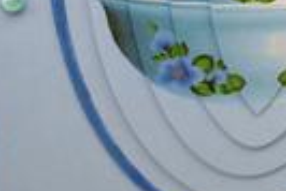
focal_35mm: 102
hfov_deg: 19.7
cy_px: -90
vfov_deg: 12.8
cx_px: 242
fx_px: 811
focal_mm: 5.2
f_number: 3.3
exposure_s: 1/40
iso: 80
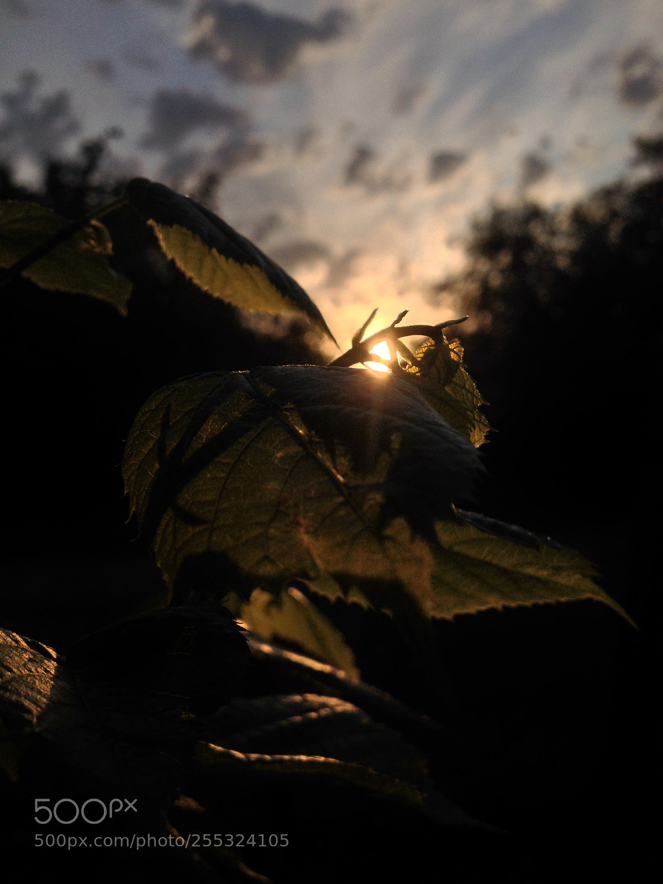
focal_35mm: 35
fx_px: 894
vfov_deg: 52.6
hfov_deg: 40.7
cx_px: 332
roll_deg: +1.6
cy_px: 442
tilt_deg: +2.3
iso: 50
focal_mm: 4.28
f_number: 2.4
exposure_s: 1/2907
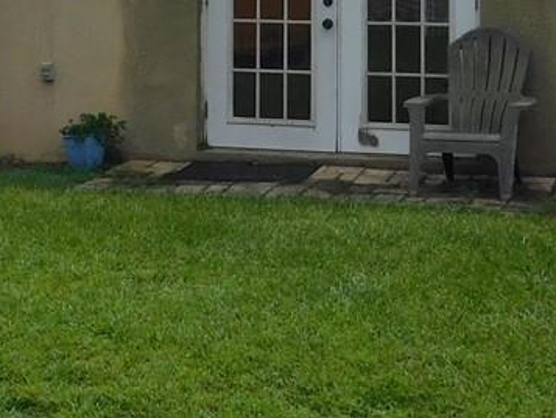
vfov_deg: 13.7
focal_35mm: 103
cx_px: 159
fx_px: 1655
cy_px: -150
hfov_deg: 19.0
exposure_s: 1/500
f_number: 6
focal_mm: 4
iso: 125
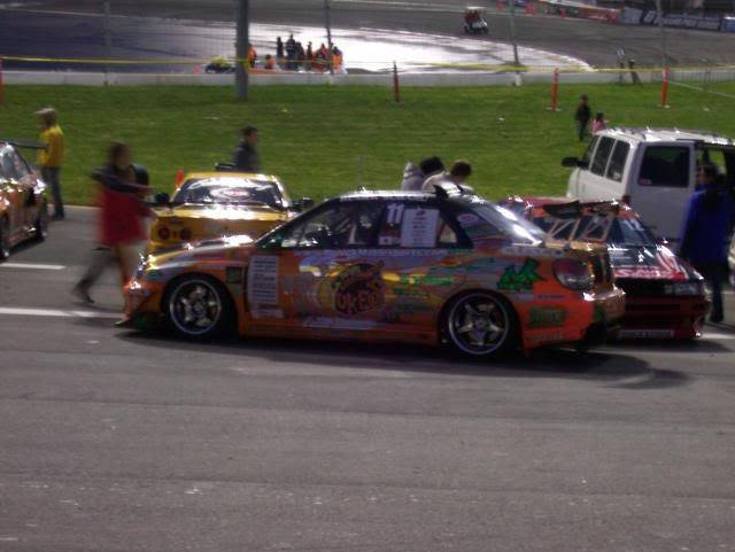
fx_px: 1849
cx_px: 368
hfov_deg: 22.5
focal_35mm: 87
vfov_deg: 17.0
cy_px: 276
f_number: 4.3
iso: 160
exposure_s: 1/8
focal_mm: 14.5
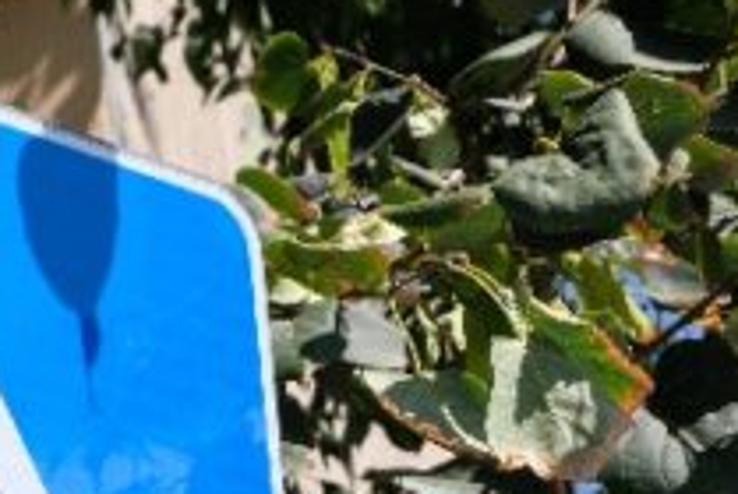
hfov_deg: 8.2
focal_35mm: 250
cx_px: -85
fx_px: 5132
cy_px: 686
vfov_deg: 5.5
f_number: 9
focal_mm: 50
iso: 400
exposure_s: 1/450
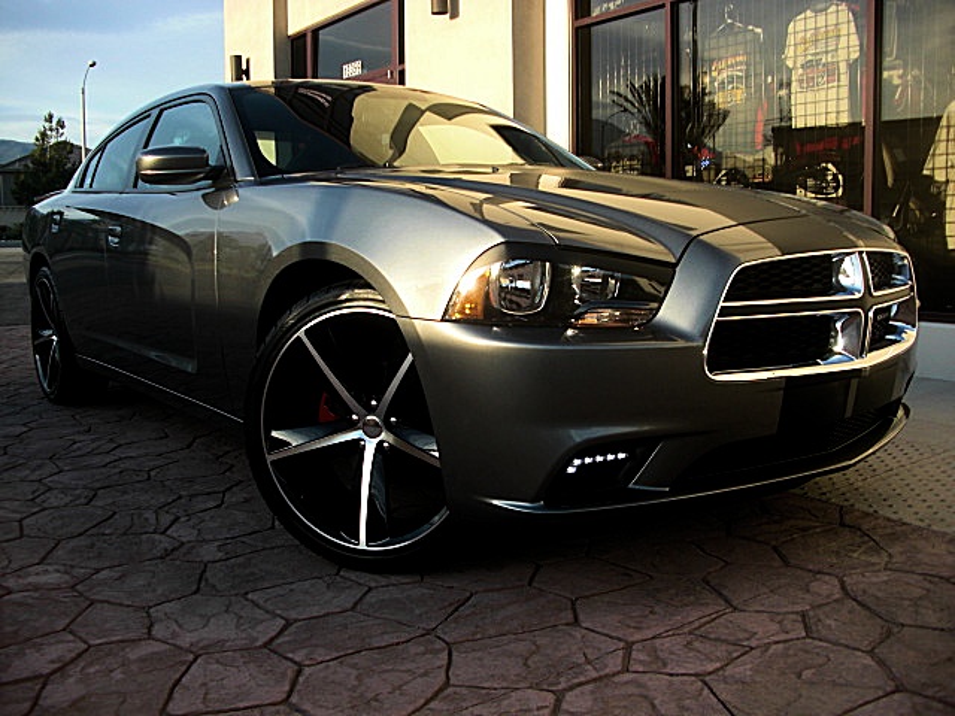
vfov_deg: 39.7
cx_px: 478
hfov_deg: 51.4
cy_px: 358
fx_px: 993
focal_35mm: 36
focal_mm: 6.3
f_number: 2.8
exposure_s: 1/250
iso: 50
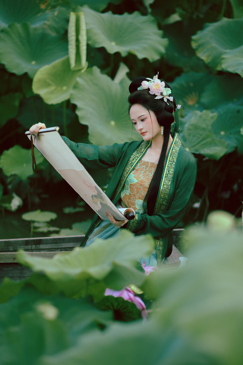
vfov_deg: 23.9
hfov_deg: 16.1
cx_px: 122
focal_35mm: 85
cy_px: 182
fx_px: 861
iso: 100
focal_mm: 85
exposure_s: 1/1000
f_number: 1.8
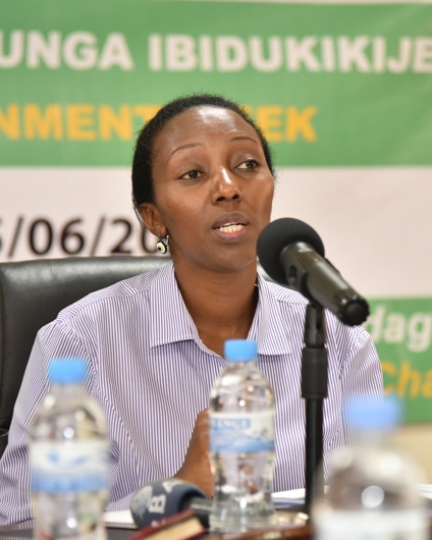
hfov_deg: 9.1
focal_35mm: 170
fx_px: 2717
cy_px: 271
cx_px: 232
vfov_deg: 11.4
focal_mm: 120
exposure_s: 1/200
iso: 2500
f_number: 4
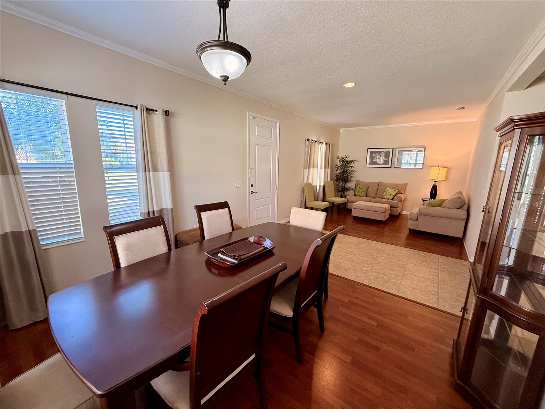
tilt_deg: -10.4
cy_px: 204
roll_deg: -1.2
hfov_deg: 102.1
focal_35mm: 14
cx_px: 272
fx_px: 220
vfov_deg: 85.7
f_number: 2.2
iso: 320
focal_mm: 2.22
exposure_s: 1/120
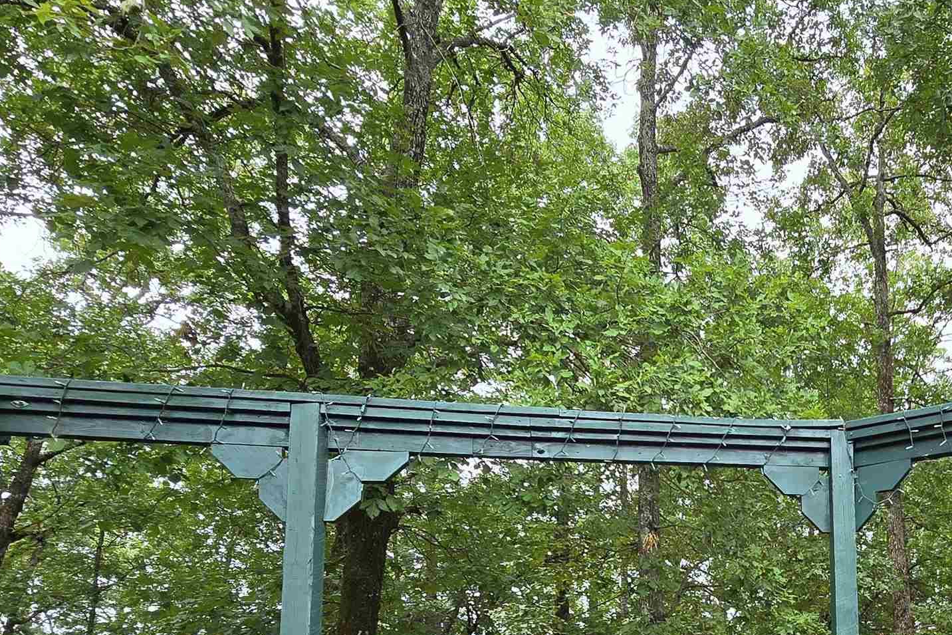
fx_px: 767
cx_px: 808
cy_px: 633
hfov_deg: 57.1
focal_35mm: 29
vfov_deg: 39.7
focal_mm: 2.2
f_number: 2.2
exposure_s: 1/156
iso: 50
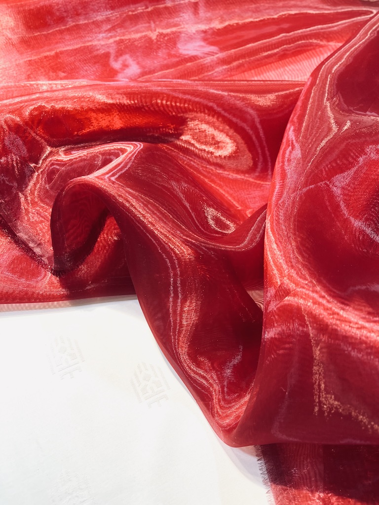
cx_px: 190
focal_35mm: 26
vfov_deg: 67.3
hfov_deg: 53.1
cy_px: 252
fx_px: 380
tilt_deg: -60.4
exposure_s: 1/100
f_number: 1.6
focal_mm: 5.1
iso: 50
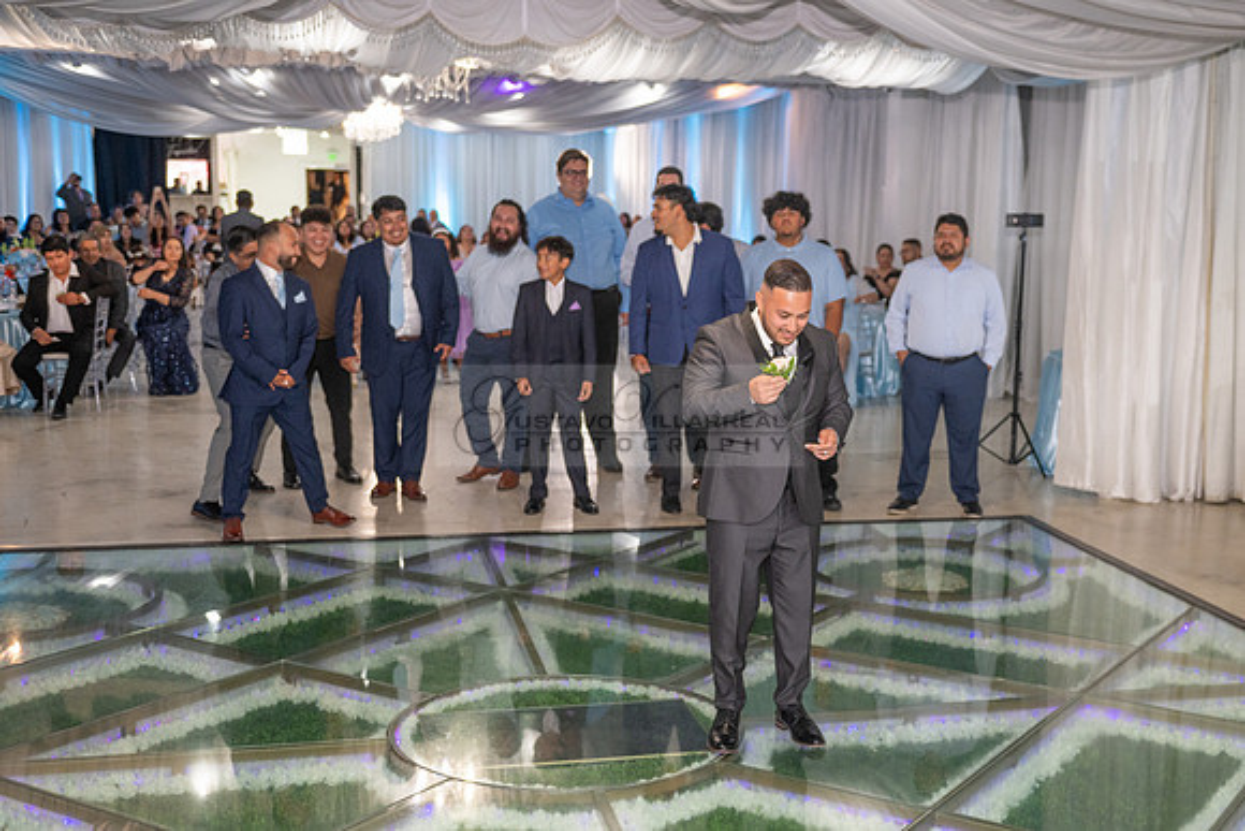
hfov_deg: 44.0
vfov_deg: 30.3
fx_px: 1534
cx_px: 721
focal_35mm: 44
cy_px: 464
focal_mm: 38
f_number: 3.2
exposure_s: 1/160
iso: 1000
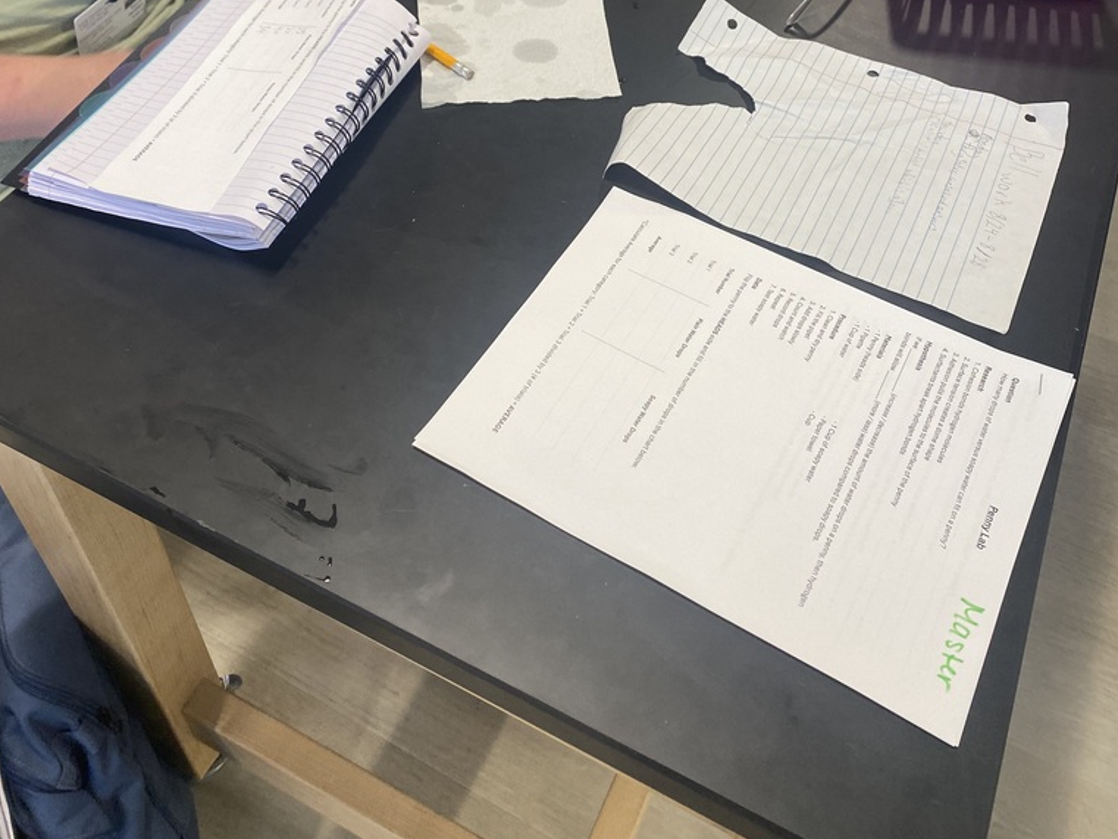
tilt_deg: -42.5
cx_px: 560
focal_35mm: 35
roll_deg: -1.2
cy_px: 168
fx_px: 1131
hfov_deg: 52.6
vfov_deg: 39.1
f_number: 1.8
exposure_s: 1/120
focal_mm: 4.25
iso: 125
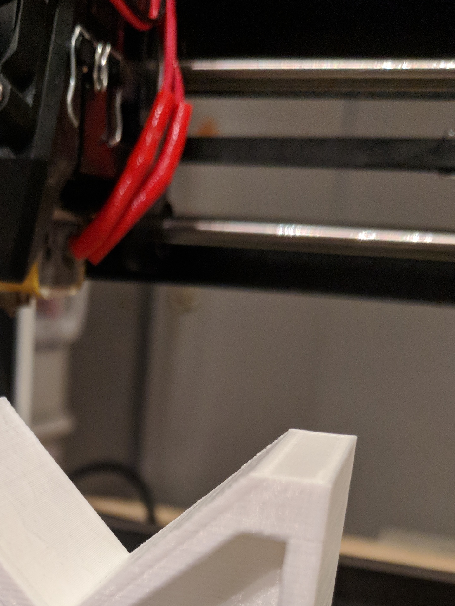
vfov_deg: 32.2
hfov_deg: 25.9
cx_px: 64
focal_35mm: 55
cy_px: 607
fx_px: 964
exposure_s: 1/40
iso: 637
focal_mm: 4.67
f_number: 2
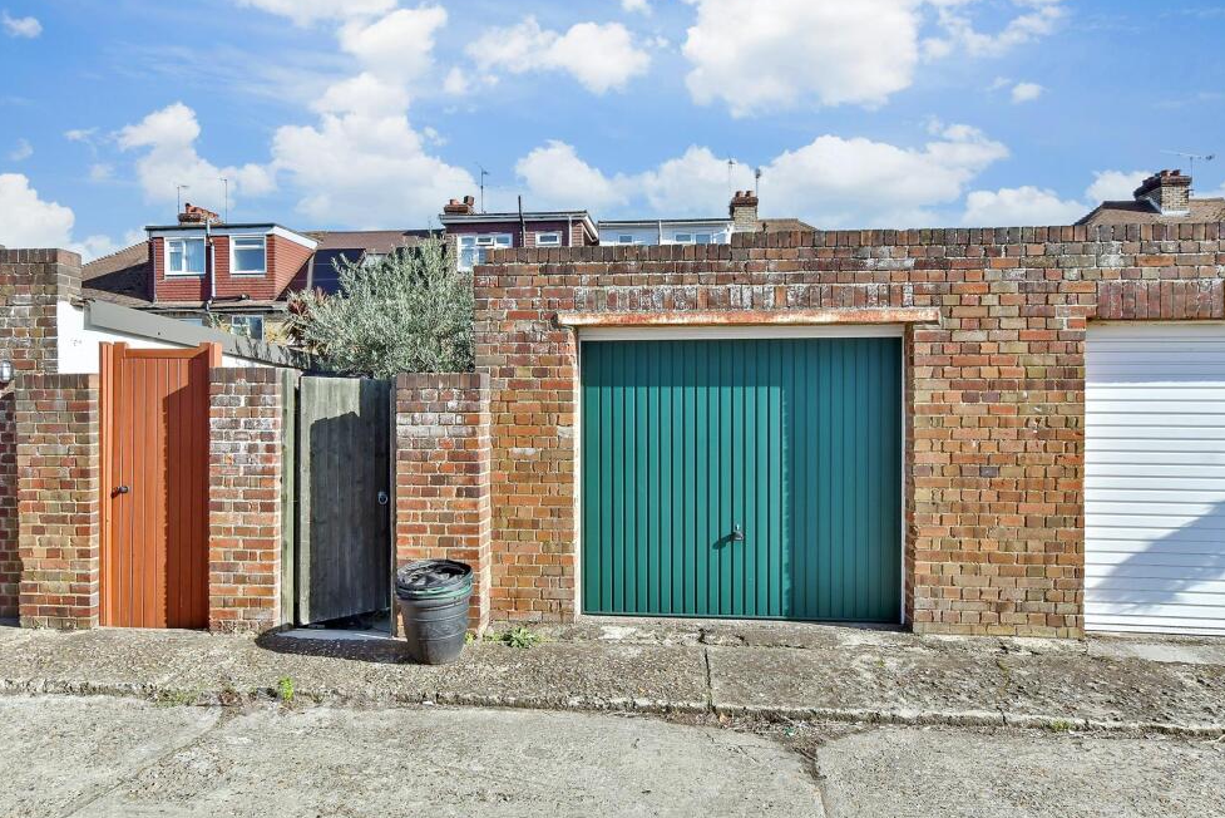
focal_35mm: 22
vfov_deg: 57.3
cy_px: 413
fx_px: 749
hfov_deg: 78.6
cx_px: 598
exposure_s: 1/500
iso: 800
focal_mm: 14
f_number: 11
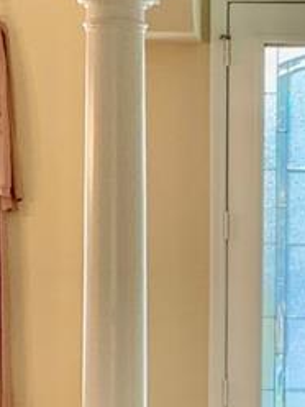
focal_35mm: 126
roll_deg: -0.3
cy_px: 394
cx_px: 238
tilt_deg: -4.5
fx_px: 1480
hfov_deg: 11.7
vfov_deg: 15.4
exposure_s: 1/60
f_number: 1.8
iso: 64
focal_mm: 4.25
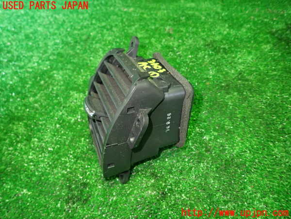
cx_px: 146
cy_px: 110
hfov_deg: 69.4
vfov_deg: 54.9
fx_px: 210
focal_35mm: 25
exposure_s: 1/30
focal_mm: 4.5
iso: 640
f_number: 2
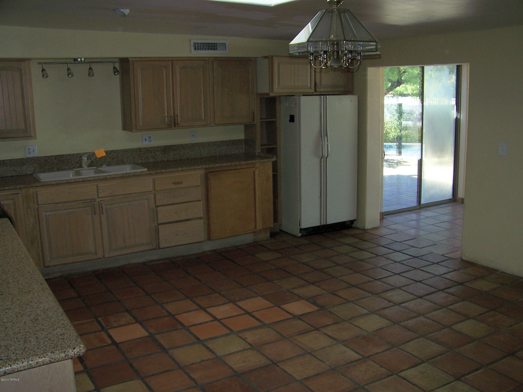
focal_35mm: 36
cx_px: 262
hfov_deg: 51.4
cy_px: 196
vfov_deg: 39.7
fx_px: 544
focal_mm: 5.85
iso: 64
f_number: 5
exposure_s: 1/30
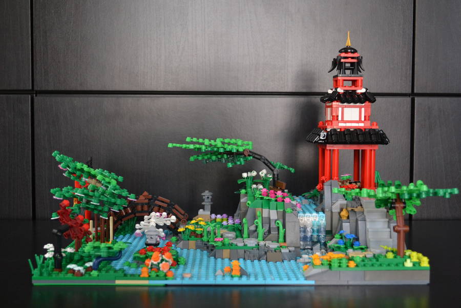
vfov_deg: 28.1
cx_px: 230
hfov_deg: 41.1
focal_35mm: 48
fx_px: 615
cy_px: 154
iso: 1100
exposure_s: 1/30
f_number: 4.8
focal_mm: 32
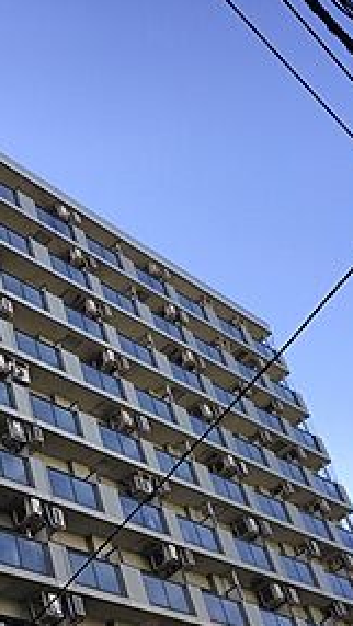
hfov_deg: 22.2
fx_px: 881
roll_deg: +13.6
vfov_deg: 37.4
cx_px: 42
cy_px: 521
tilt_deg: +32.4
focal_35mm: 53
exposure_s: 1/407
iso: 25
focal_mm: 4.15
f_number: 2.2
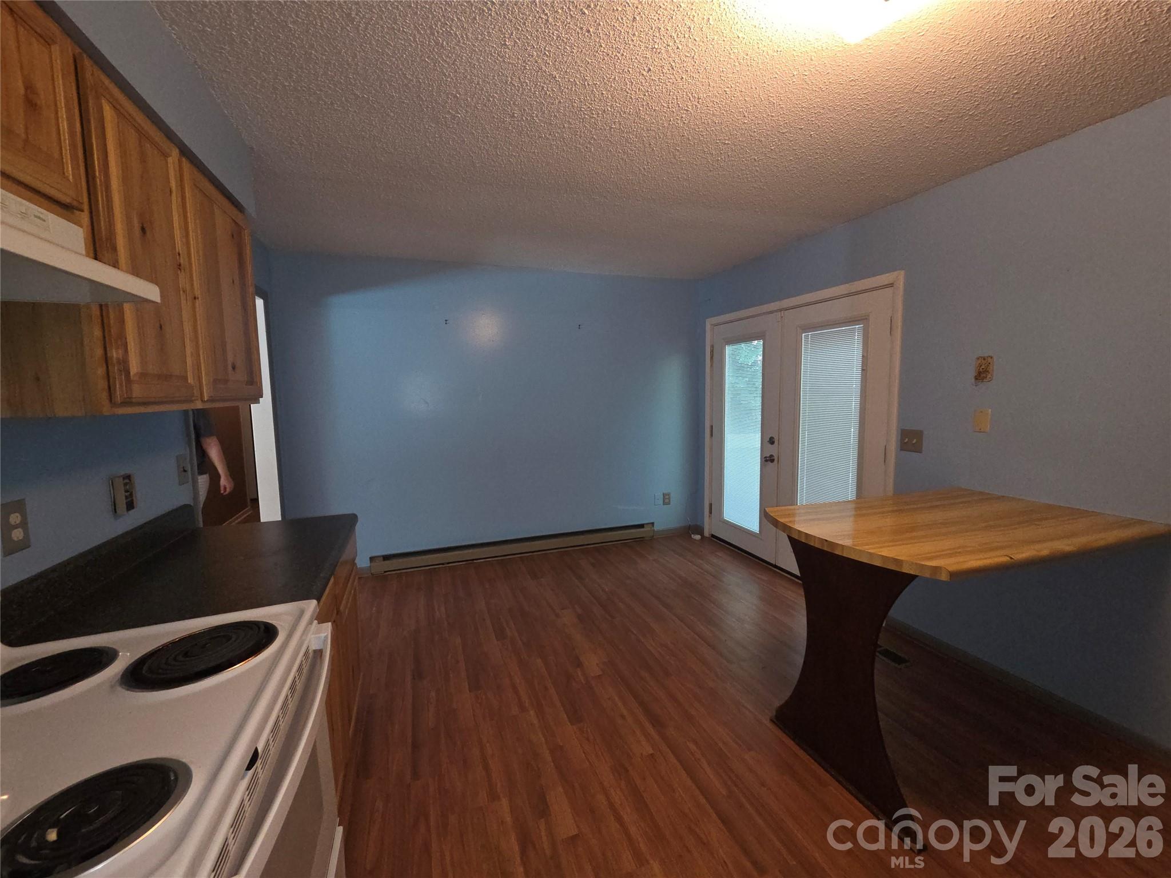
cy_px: 439
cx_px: 586
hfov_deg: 106.2
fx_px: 440
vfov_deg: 89.9
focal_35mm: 13
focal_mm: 2.2
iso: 200
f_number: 2.2
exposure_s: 1/60
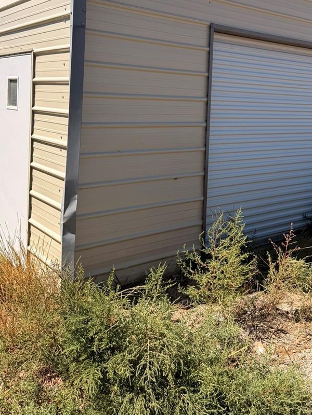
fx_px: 433
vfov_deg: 50.0
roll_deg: -2.5
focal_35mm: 36
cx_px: 193
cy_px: 123
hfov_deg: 39.4
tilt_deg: -2.7
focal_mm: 6.76
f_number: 1.78
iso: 80
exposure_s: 1/3584
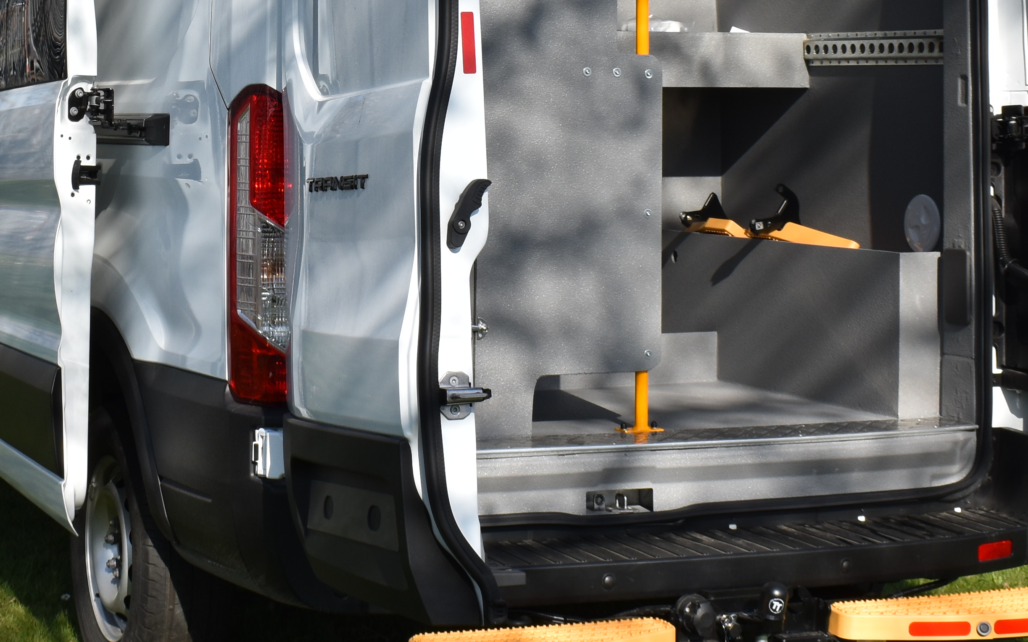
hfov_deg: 23.8
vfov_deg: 15.0
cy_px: 50
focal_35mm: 86
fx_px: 2417
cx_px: 272
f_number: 10
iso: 200
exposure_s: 1/400
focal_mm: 23
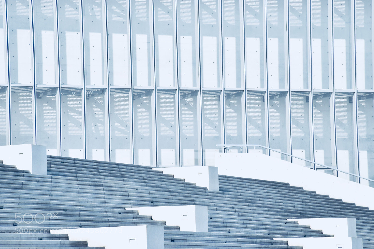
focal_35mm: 195
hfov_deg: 10.6
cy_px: 124
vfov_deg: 7.0
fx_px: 2025
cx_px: 187
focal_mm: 130
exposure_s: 1/125
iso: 400
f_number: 16
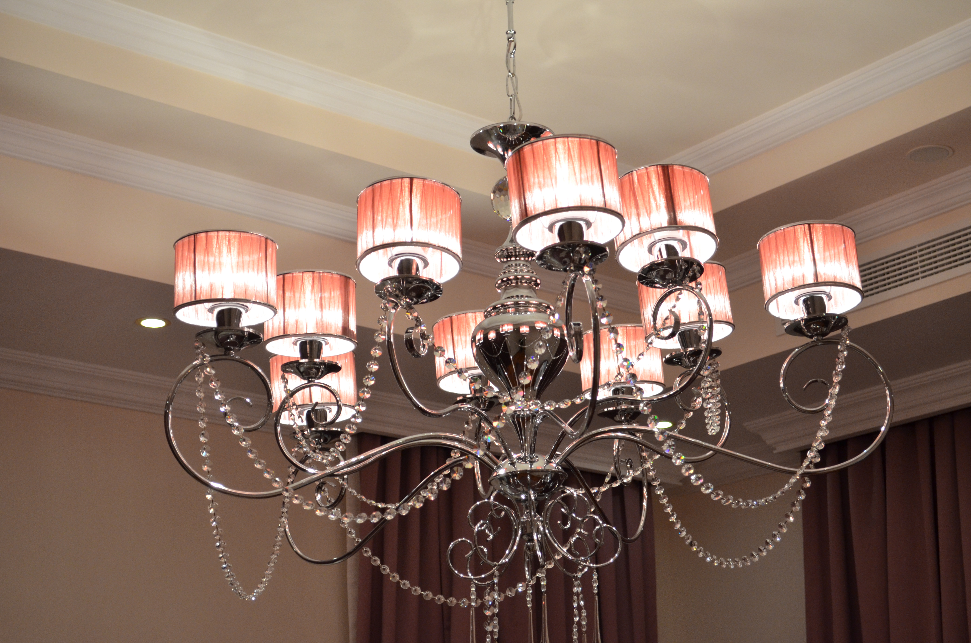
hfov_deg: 32.0
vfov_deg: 21.5
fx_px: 1696
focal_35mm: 63
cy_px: 322
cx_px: 486
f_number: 5.6
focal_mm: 42
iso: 1000
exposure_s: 1/60
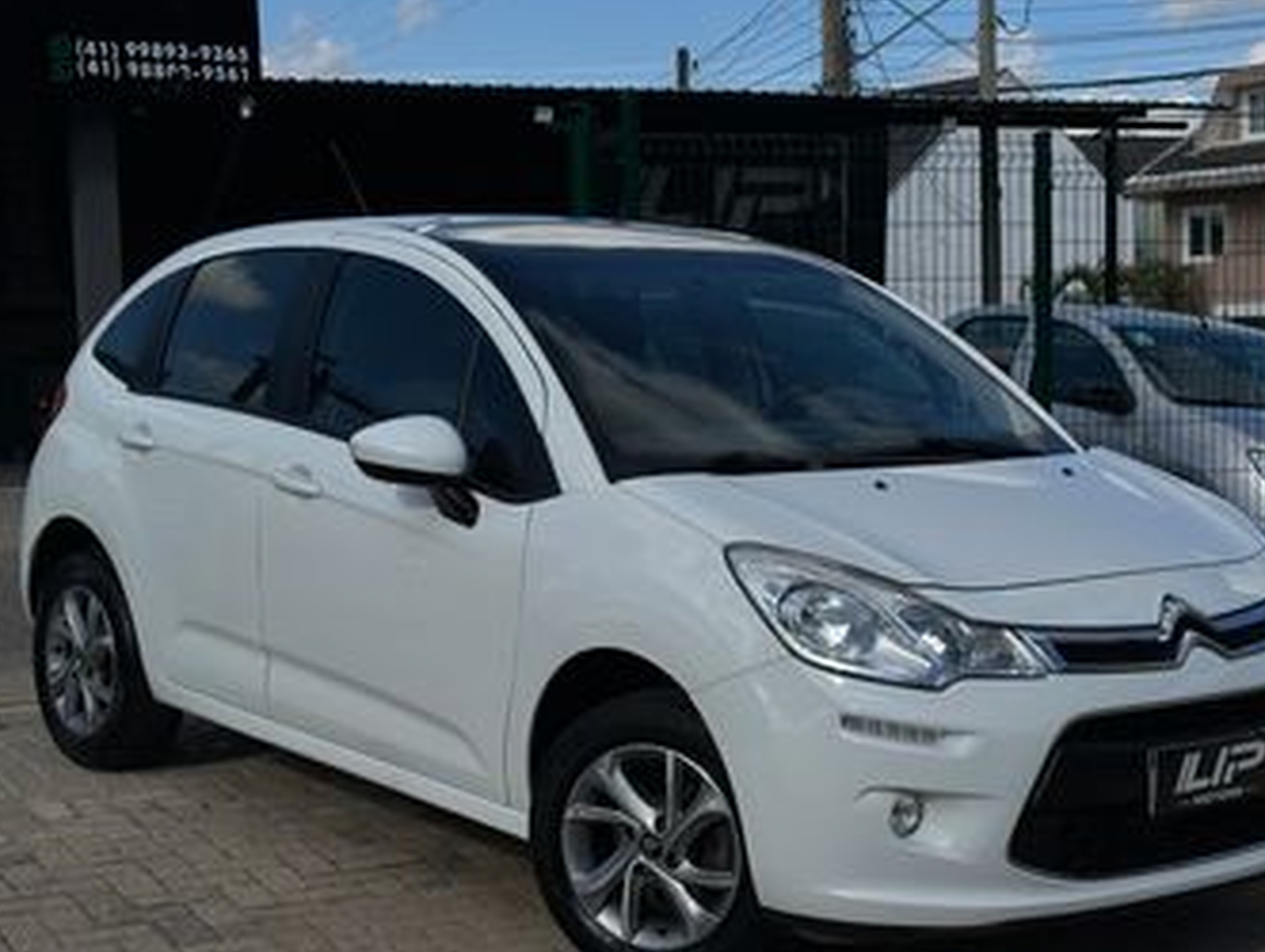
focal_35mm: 68
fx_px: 2489
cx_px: 743
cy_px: 533
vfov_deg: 21.7
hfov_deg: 28.5
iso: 80
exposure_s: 1/18868
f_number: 1.78
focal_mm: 6.86
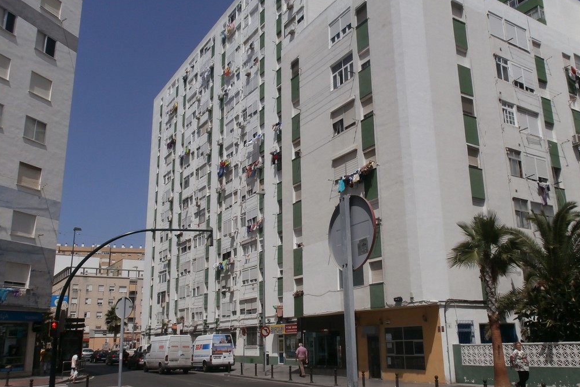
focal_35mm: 32
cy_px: 206
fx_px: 516
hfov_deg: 58.7
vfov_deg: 41.1
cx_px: 296
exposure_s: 1/500
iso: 125
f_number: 8.9
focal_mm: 5.36
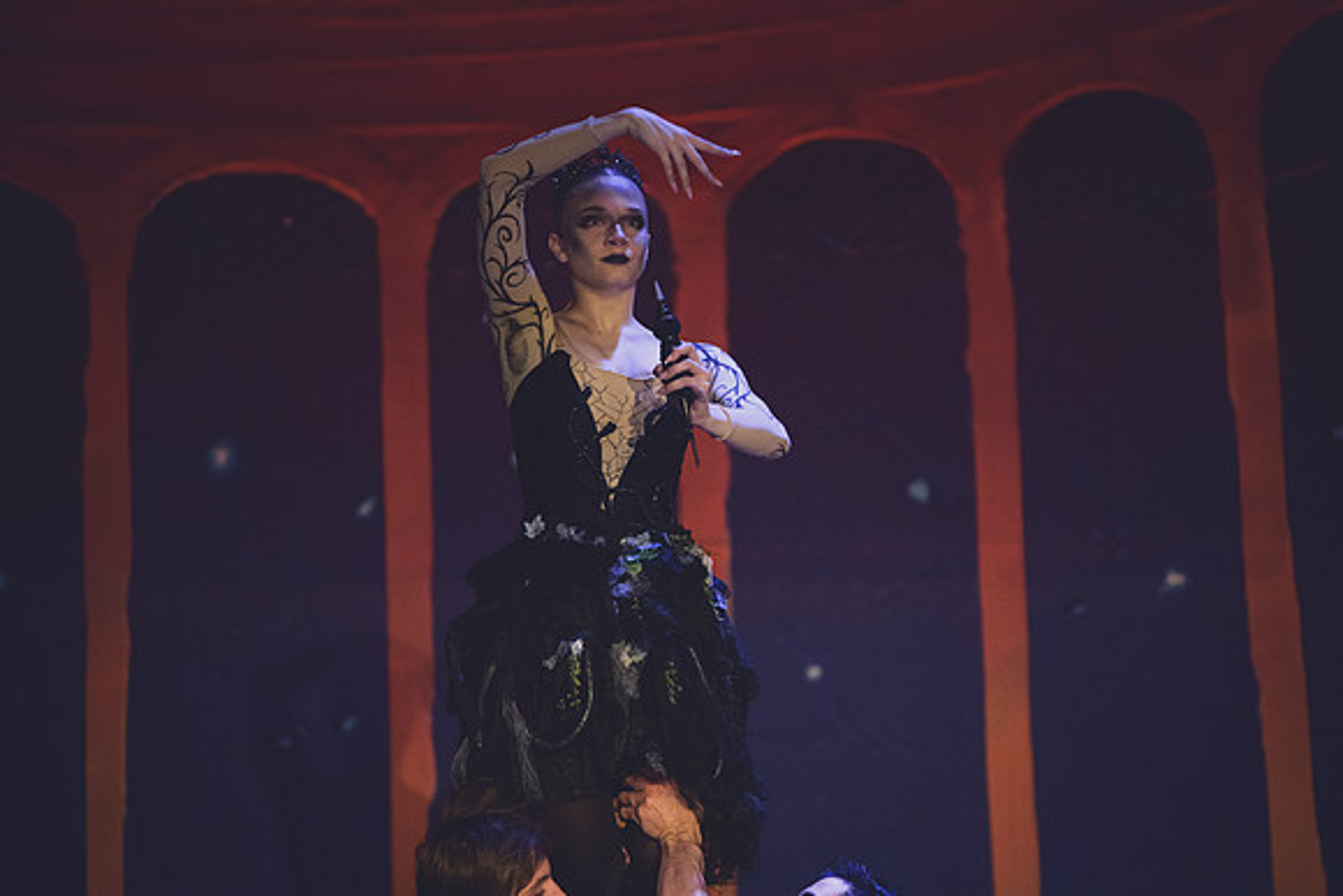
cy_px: 448
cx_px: 672
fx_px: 7463
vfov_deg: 6.9
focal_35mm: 200
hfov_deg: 10.3
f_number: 2.8
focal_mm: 200
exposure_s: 1/320
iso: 7200
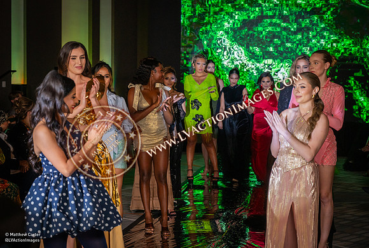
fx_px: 820
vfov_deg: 17.2
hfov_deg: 25.4
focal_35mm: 80
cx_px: 166
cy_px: 113
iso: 1000
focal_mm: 70
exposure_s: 1/320
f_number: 4
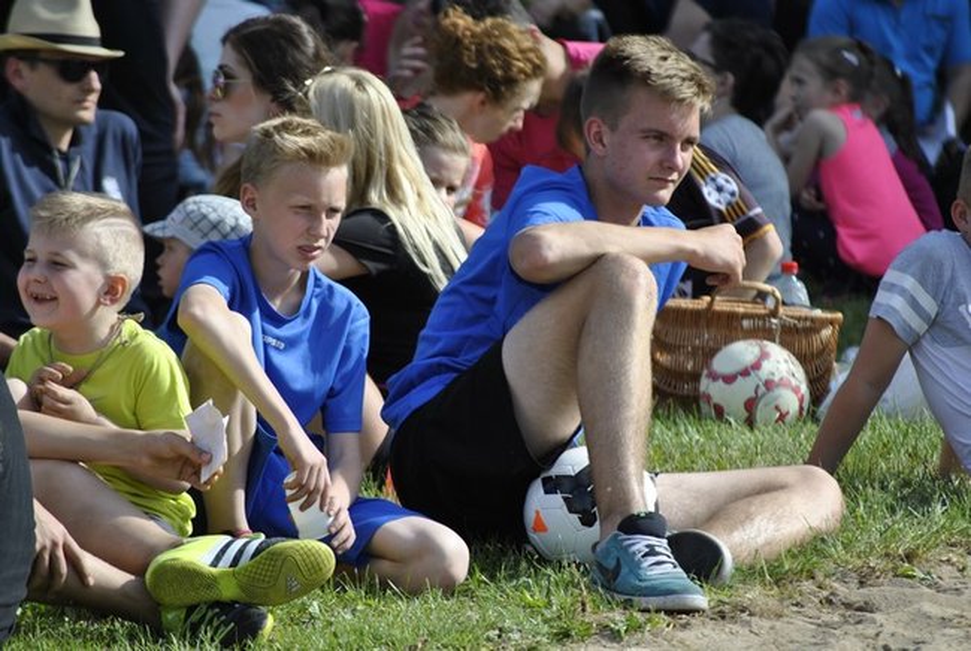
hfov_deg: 6.9
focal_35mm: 300
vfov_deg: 4.6
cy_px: 326
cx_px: 486
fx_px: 8106
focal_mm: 200
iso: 200
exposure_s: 1/500
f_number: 5.6
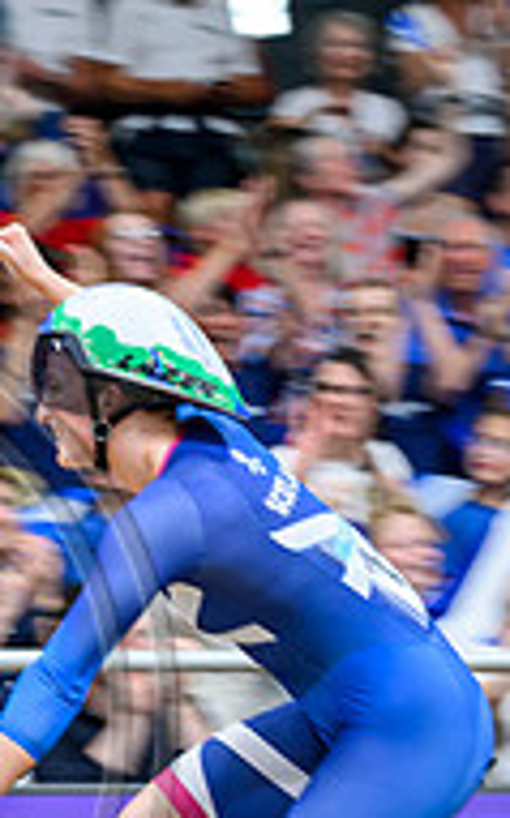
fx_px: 4970
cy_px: 808
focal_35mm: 223
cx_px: -172
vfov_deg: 9.4
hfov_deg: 5.8
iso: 250
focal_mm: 51
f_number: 2.8
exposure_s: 1/200
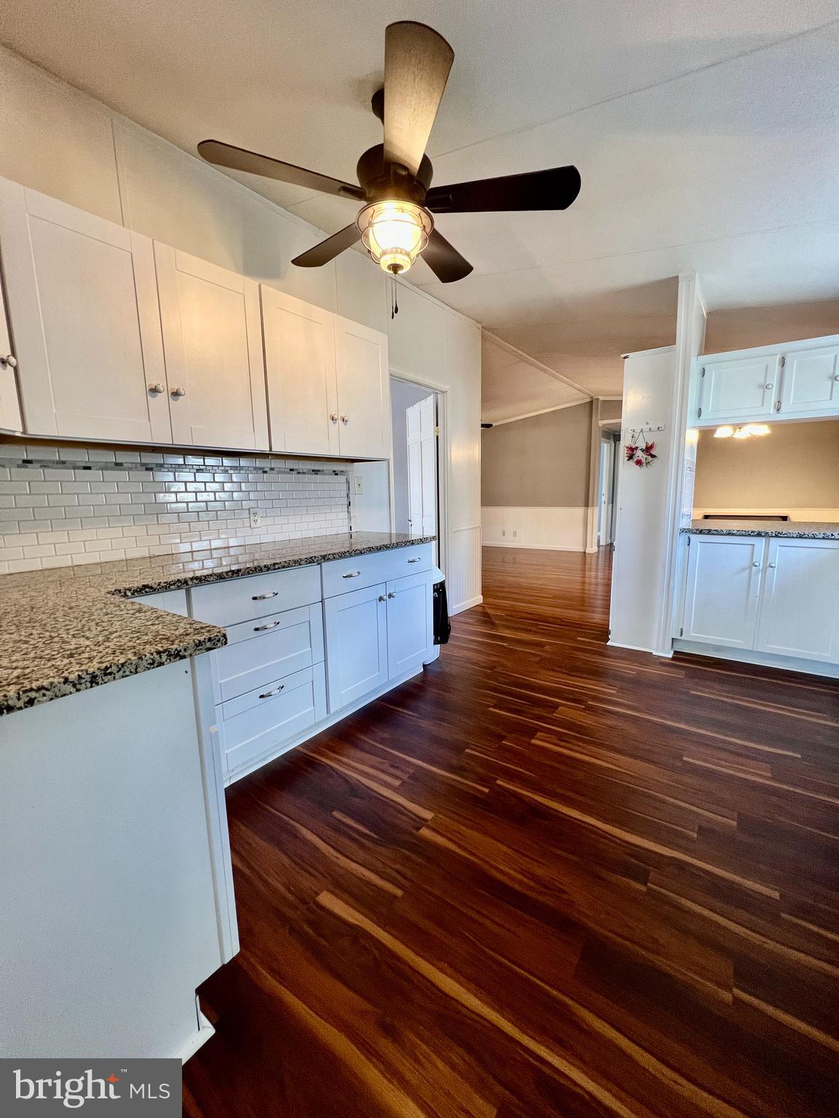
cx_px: 420
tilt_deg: -9.4
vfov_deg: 106.2
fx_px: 420
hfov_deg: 89.9
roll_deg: +1.1
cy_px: 559
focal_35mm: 13
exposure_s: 1/60
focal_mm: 1.57
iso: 160
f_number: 1.8
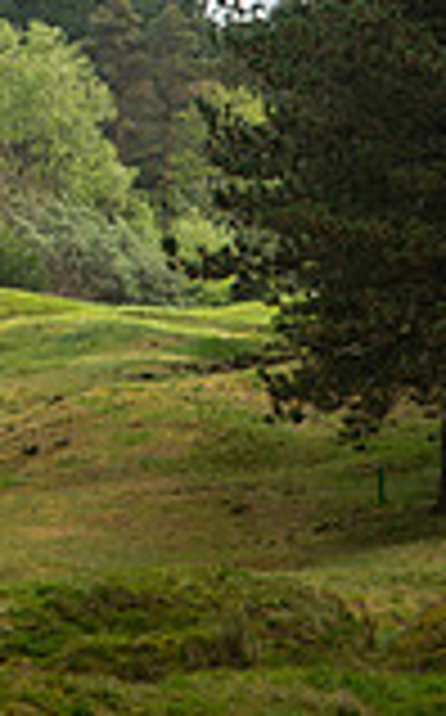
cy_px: 293
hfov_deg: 2.2
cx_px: -664
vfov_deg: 3.6
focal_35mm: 589
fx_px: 11486
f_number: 6.3
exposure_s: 1/800
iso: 200
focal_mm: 155
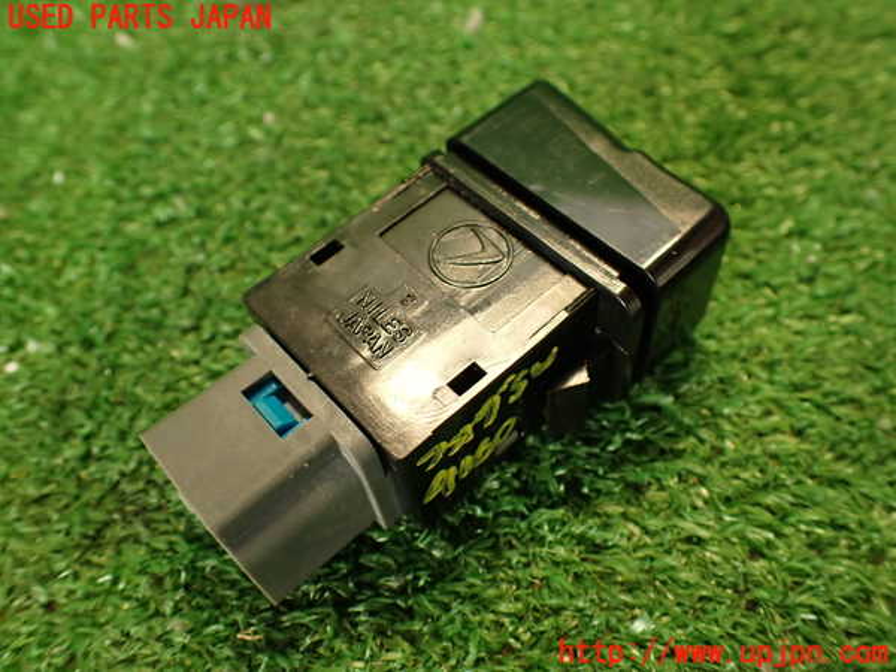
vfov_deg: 46.8
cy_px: 336
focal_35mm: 30
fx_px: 777
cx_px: 448
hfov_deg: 60.0
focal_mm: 5.4
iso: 250
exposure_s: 1/30
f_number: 2.3
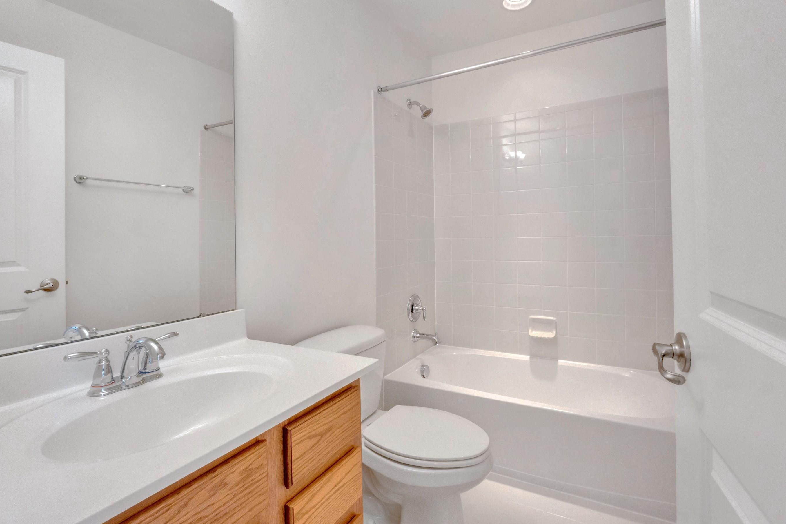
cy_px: 237
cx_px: 415
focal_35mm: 17
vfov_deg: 70.3
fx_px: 371
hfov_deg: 93.2
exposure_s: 1/25
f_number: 11
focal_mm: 10
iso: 400
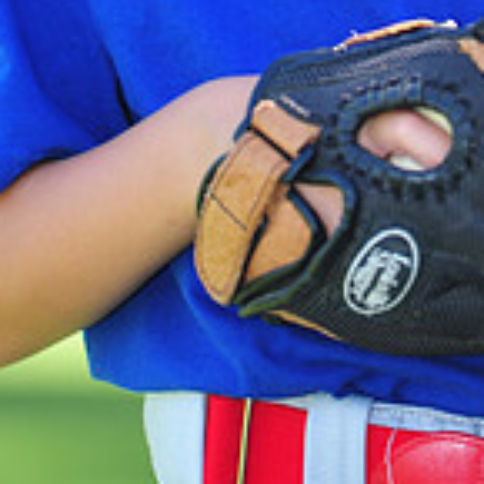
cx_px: 411
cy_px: -330
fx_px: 10757
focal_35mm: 680
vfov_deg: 2.6
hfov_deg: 2.6
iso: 200
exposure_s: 1/200
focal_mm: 200
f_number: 4.5
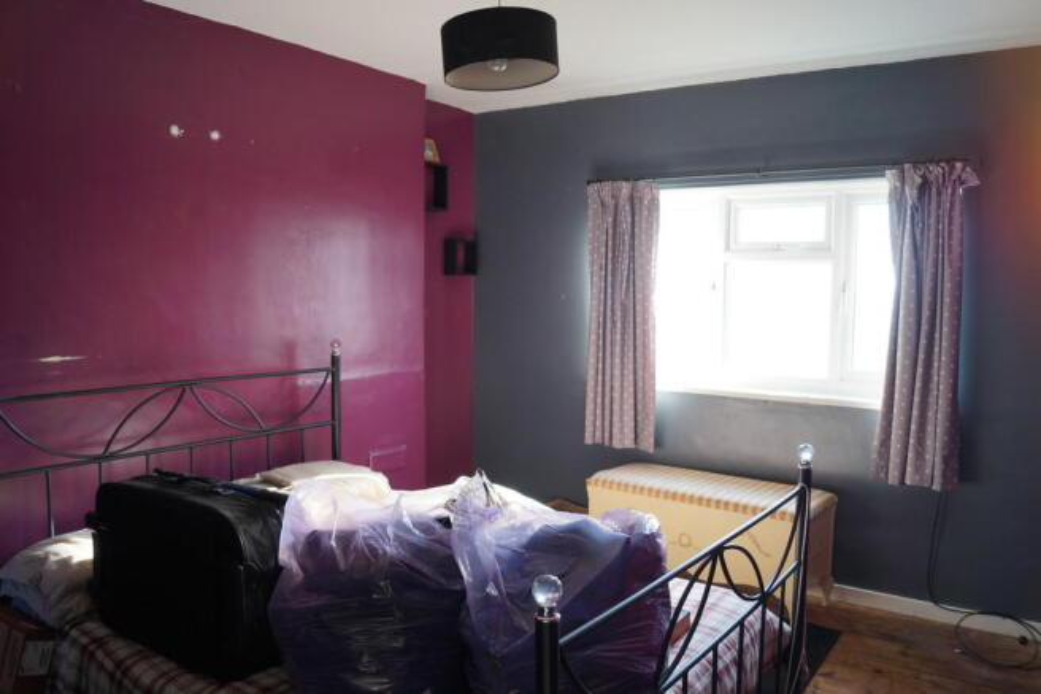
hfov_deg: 67.4
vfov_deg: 47.9
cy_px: 347
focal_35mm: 27
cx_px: 520
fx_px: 781
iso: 125
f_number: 4
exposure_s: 1/60
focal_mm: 18
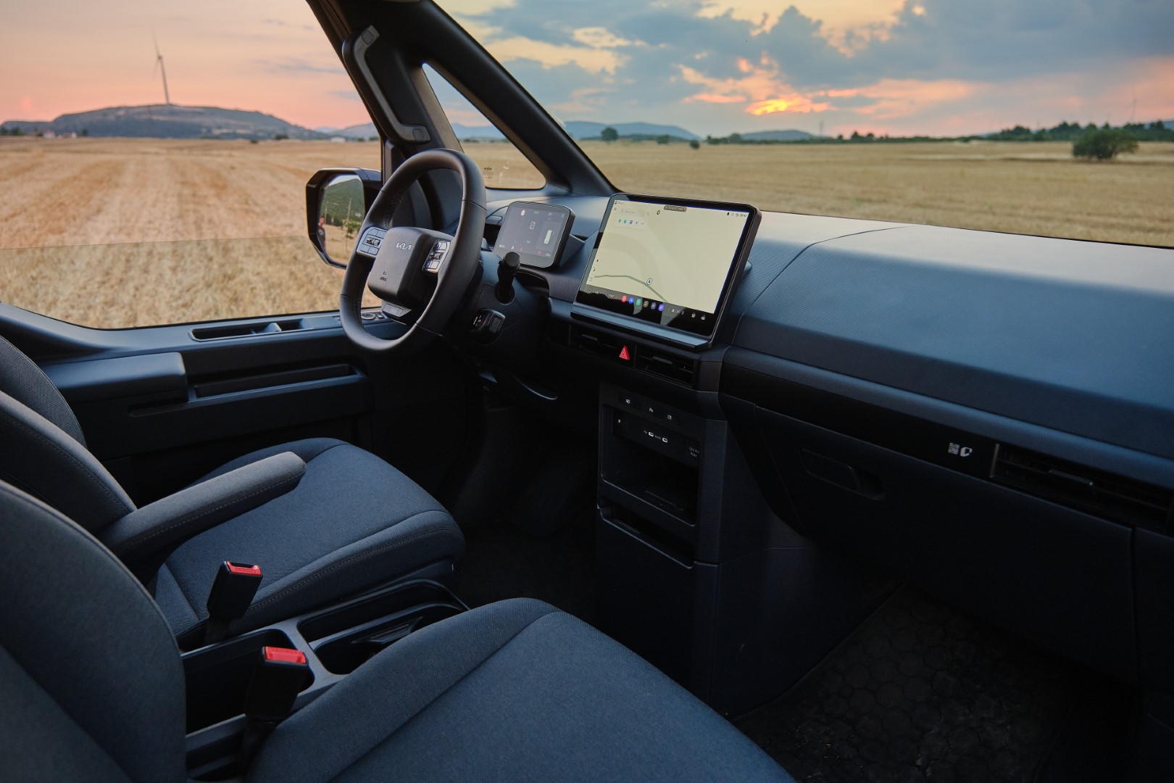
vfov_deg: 53.1
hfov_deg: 73.7
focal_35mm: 24
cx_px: 587
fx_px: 783
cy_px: 392
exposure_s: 1/160
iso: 400
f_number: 2.8
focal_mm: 16
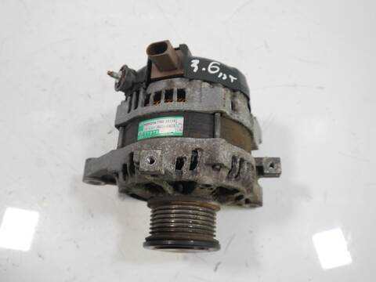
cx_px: 188
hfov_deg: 60.0
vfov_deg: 46.8
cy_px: 141
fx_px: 326
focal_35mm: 30
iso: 500
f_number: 3.6
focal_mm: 15
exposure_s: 1/60
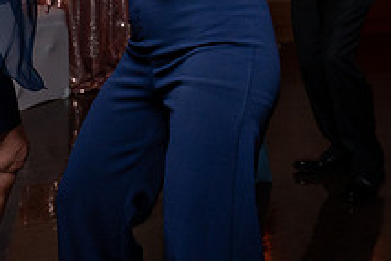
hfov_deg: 22.4
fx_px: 967
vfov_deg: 14.7
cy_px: -87
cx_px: 49
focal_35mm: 89
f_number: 4
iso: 2000
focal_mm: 30
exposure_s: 1/200
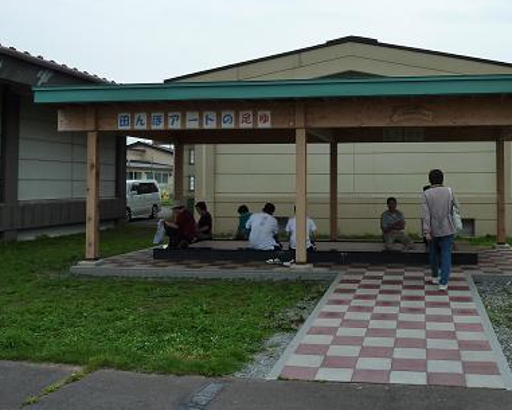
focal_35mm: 38
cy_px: 156
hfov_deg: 47.2
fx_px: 576
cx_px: 339
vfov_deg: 38.9
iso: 125
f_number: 4.5
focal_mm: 4.7
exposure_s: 1/500
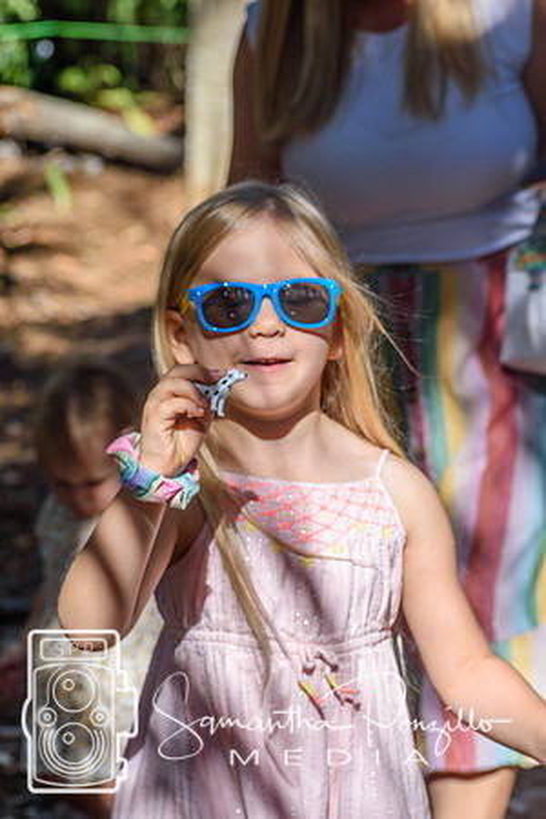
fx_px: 3753
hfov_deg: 8.3
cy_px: 410
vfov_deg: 12.5
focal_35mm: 165
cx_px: 273
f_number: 7.1
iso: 200
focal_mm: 110
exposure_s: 1/800
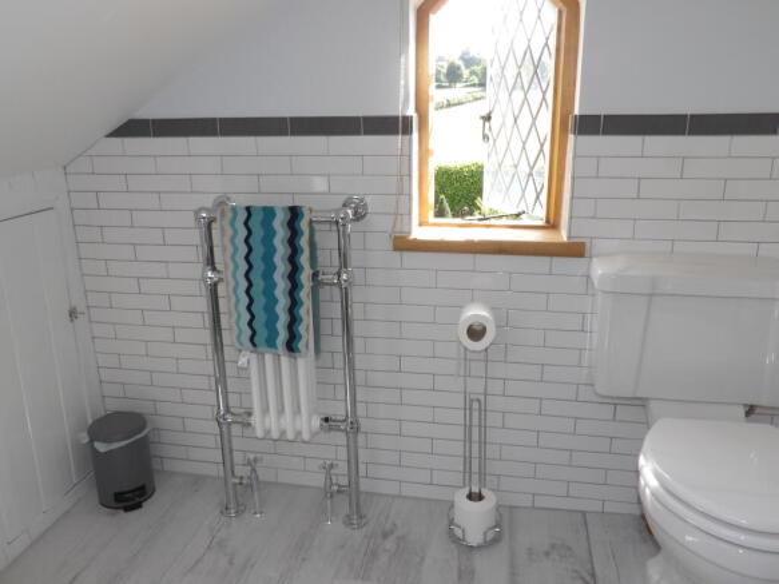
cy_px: 292
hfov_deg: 63.5
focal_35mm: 28
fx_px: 630
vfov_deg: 49.7
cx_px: 390
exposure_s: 1/53
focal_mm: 5.1
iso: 100
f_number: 4.3
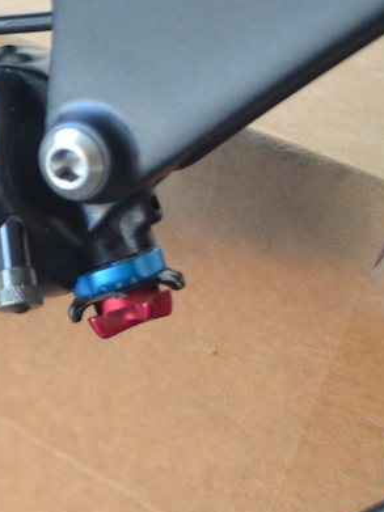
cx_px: -269
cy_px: 232
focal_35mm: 109
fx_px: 1617
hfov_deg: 12.5
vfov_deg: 18.0
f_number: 4.5
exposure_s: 1/50
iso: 800
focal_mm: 29
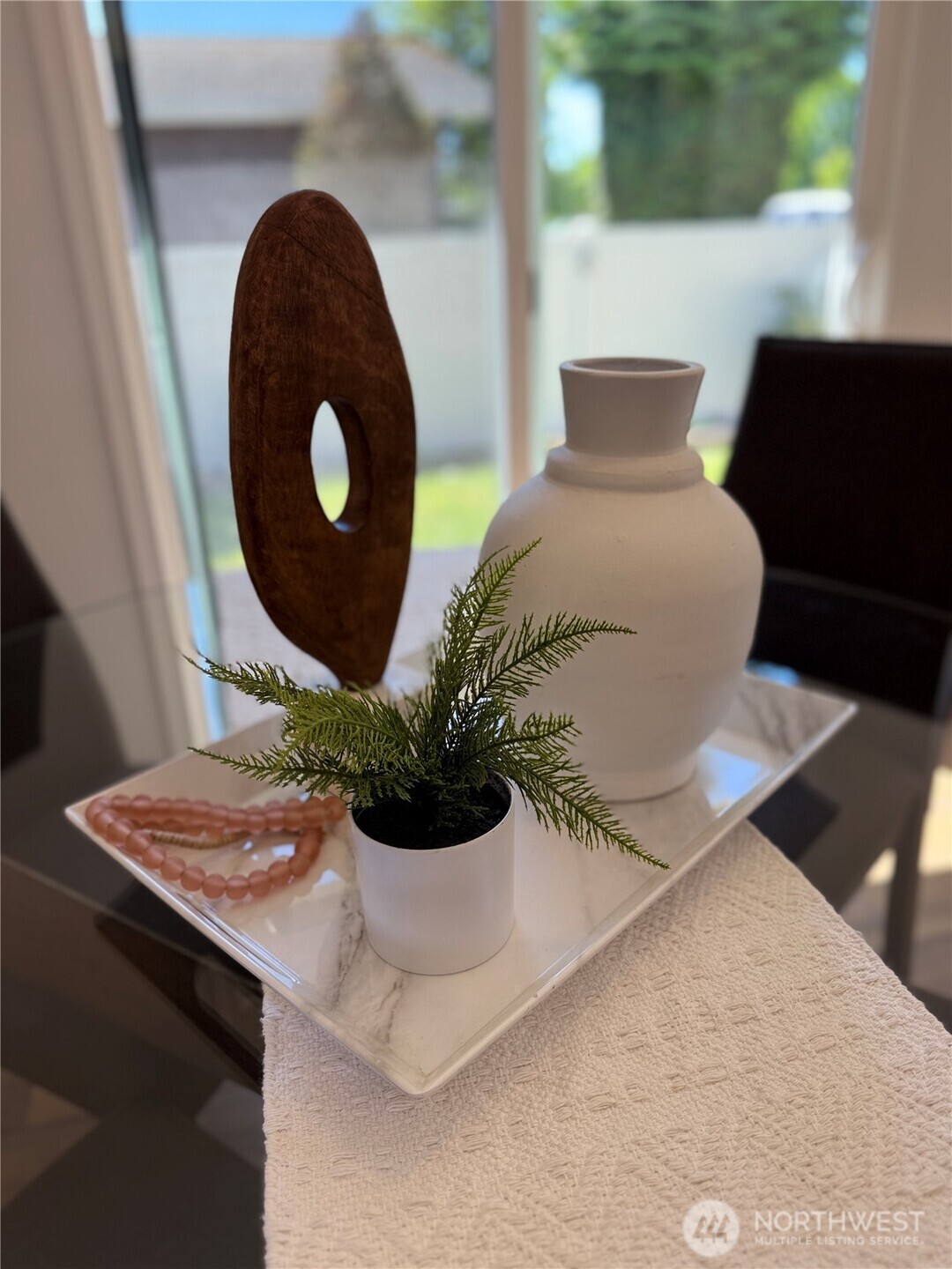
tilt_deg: -23.4
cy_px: 634
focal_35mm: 24
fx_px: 880
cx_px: 476
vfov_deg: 71.6
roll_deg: +3.1
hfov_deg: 56.8
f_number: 1.78
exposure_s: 1/165
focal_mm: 6.76
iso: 80
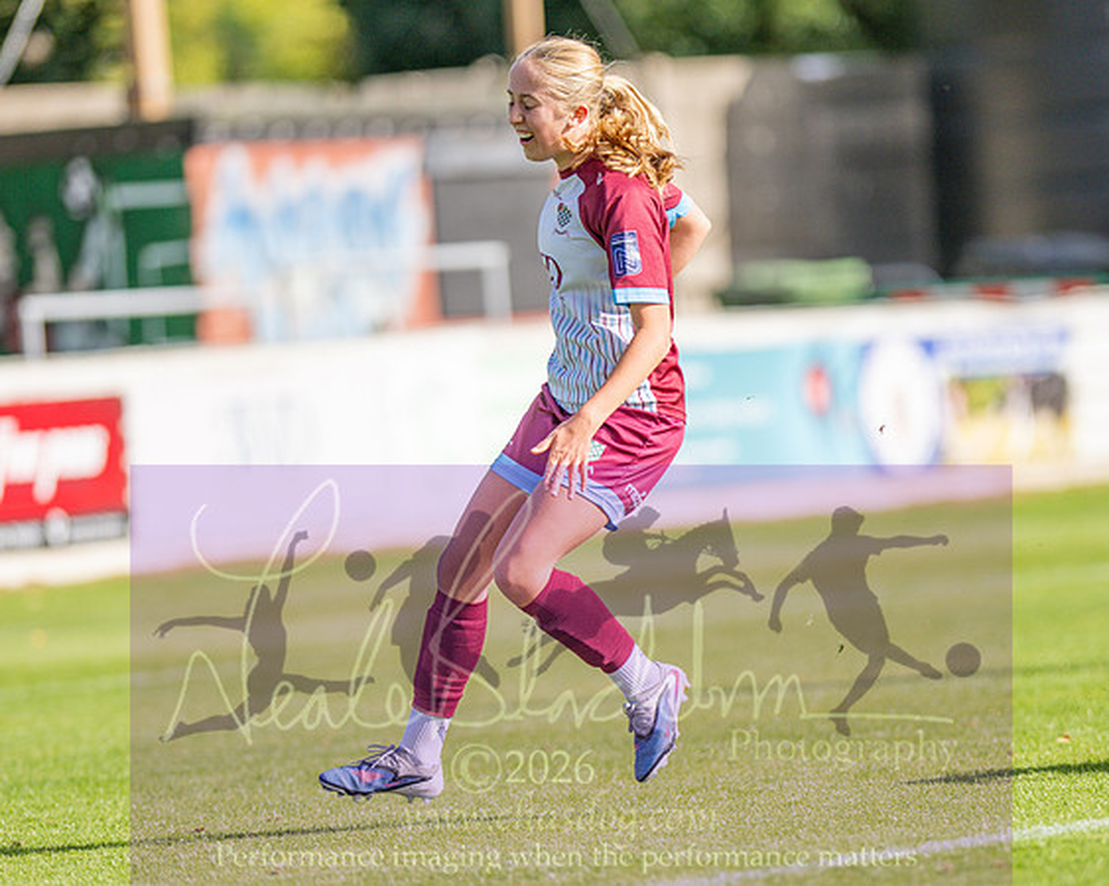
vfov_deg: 3.7
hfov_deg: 4.6
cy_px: 549
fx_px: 13752
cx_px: 554
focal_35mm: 419
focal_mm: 300
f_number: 2.8
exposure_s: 1/3200
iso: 200
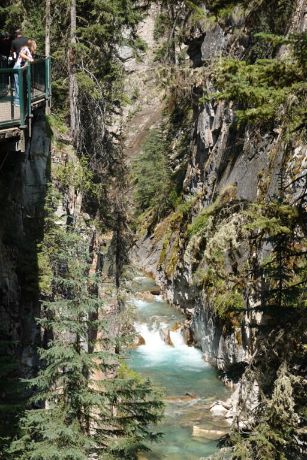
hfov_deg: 16.3
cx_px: 154
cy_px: 230
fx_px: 1074
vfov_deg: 24.2
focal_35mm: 84
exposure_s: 1/400
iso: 100
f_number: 4
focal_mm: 30.85
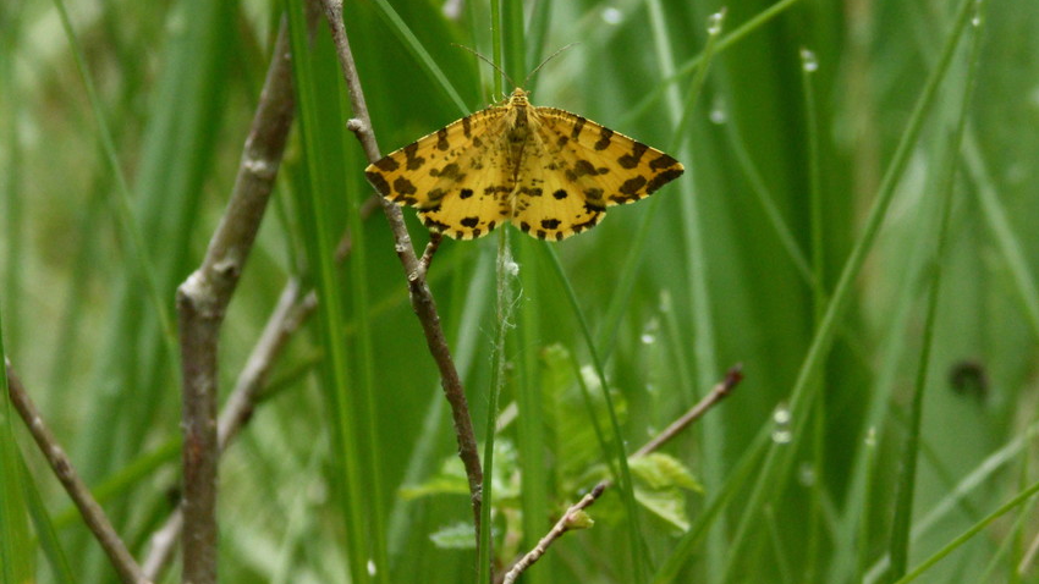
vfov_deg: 4.3
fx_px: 7741
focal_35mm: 281
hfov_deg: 7.7
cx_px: 520
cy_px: 209
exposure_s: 1/200
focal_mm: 47.3
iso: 320
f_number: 5.7
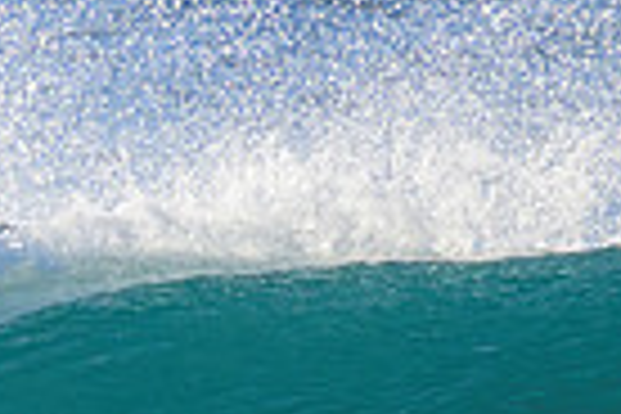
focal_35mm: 3364
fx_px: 58024
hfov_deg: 0.6
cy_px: 421
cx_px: -238
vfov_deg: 0.4
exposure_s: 1/2000
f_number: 11
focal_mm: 800
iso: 1600
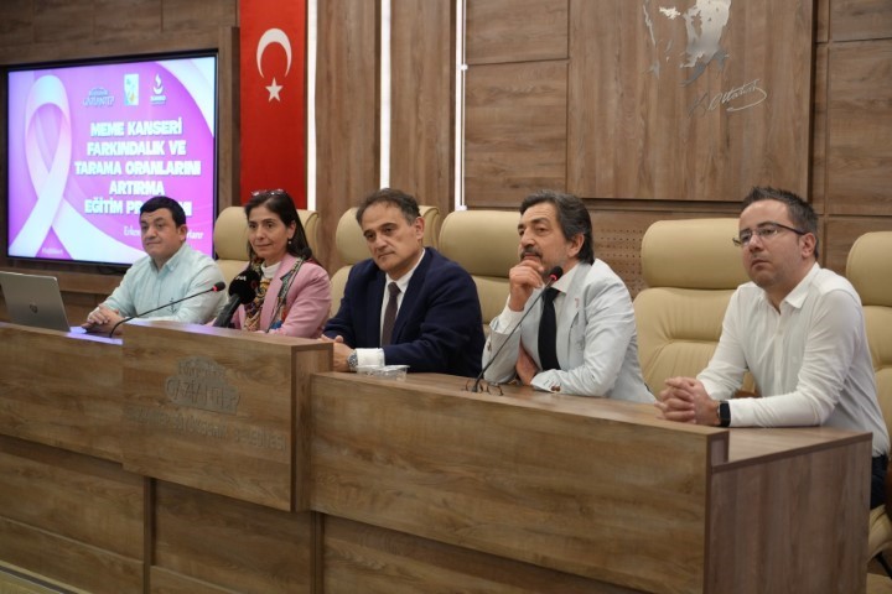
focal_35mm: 63
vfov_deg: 21.6
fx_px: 1561
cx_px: 446
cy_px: 297
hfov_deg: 31.9
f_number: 4
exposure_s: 1/160
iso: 3200
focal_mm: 63
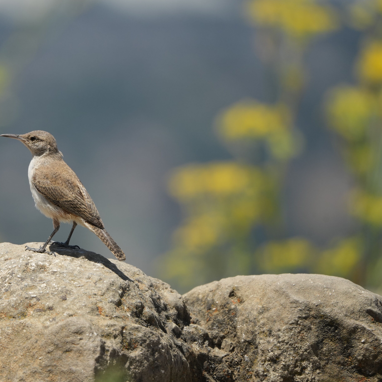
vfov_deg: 2.9
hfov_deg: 2.9
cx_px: 70
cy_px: 164
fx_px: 7516
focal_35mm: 602
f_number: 6.3
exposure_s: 1/2000
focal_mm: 400
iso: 500
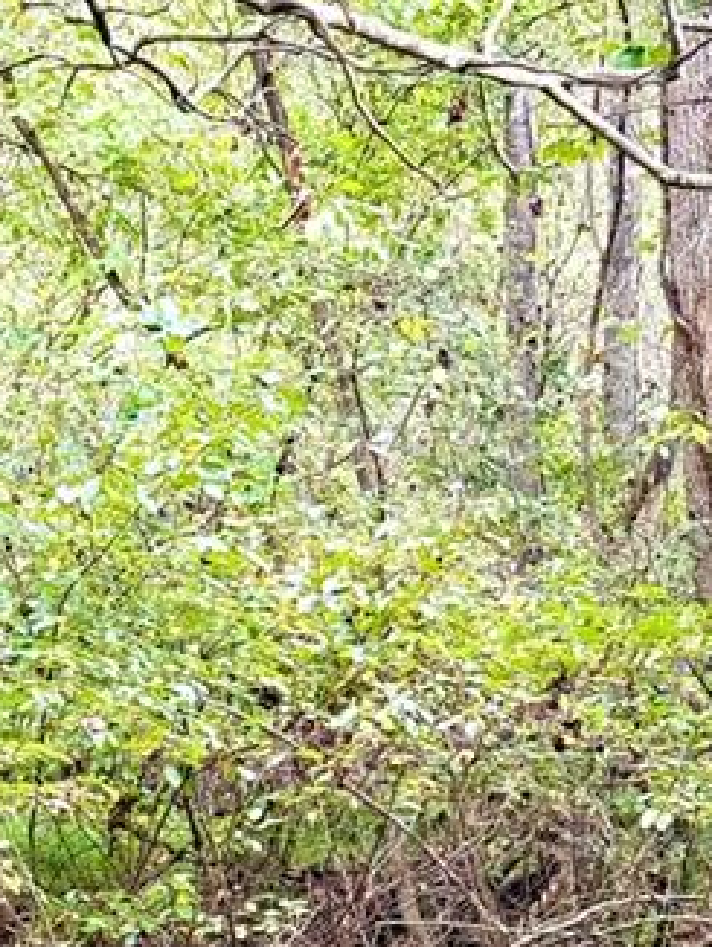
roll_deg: -0.9
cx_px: 465
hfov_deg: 13.1
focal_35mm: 113
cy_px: 1095
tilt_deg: -14.2
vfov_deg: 16.8
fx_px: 3095
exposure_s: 1/239
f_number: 1.78
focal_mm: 6.76
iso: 160
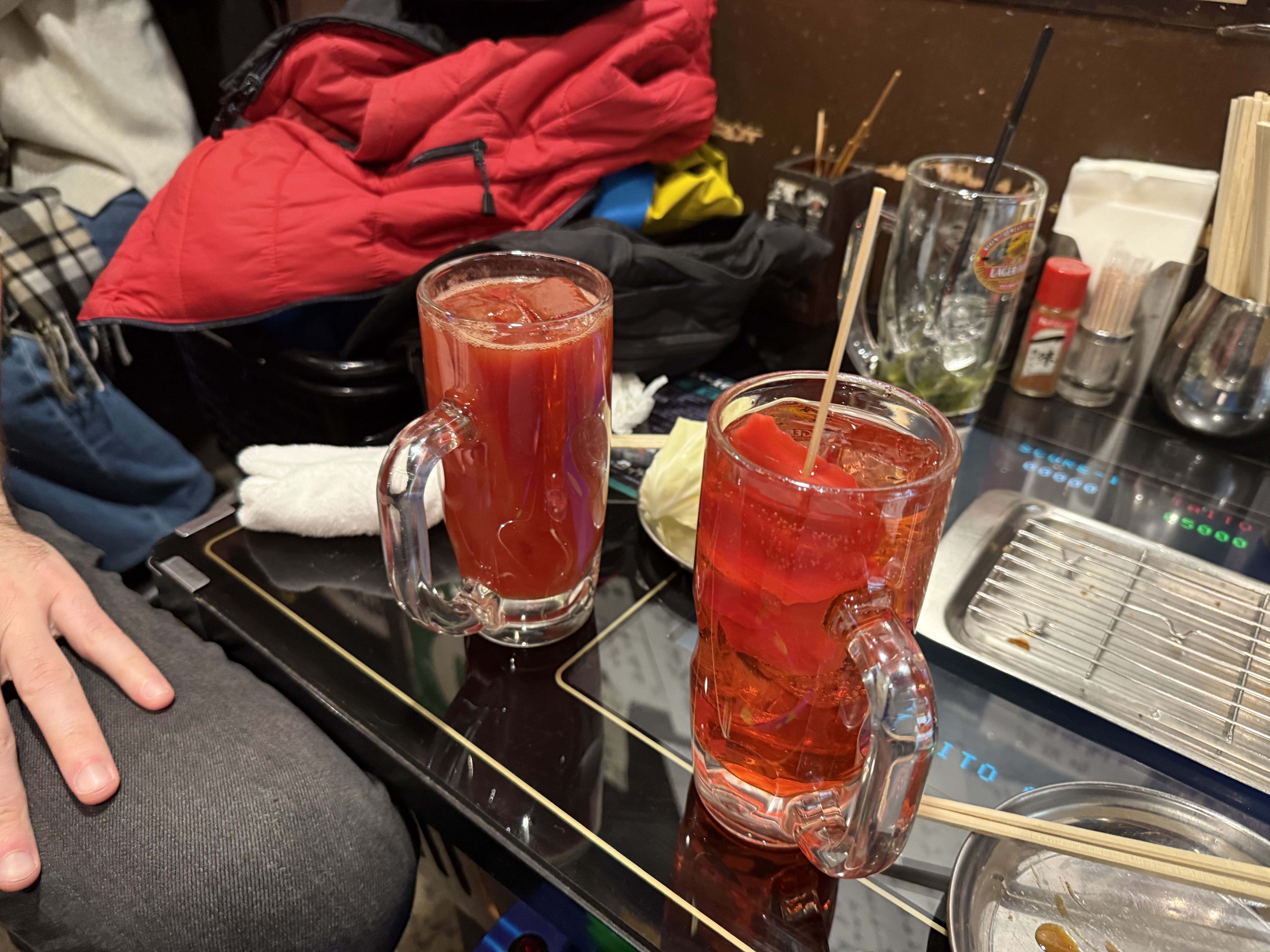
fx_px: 881
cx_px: 635
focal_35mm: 24
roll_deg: -2.1
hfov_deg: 71.6
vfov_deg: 56.8
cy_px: 476
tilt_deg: -32.1
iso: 640
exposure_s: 1/33
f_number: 1.78
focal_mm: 6.76
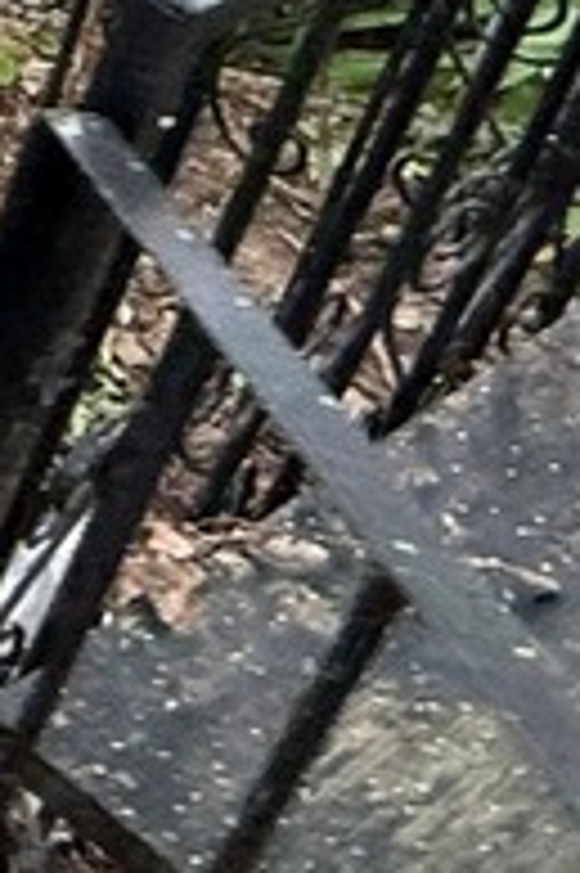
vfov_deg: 23.9
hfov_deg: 11.8
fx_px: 1864
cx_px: -1043
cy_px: -184
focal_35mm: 77
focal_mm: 2.22
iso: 320
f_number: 2.2
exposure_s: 1/65
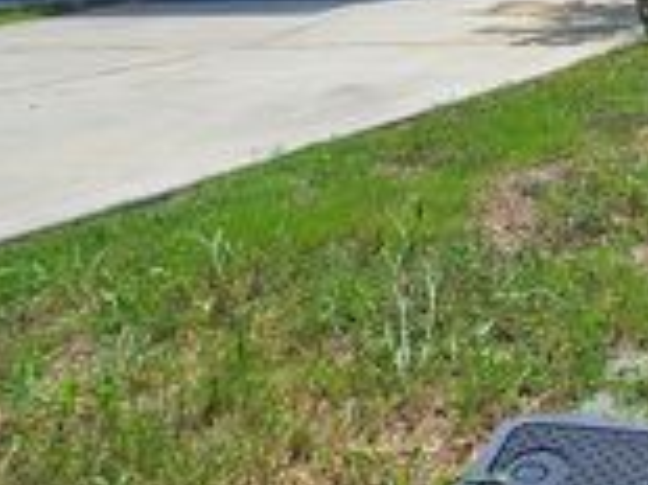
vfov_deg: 30.8
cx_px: 640
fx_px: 786
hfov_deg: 39.8
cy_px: -40
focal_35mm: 42
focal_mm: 2.2
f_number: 2.2
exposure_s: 1/2985
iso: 50
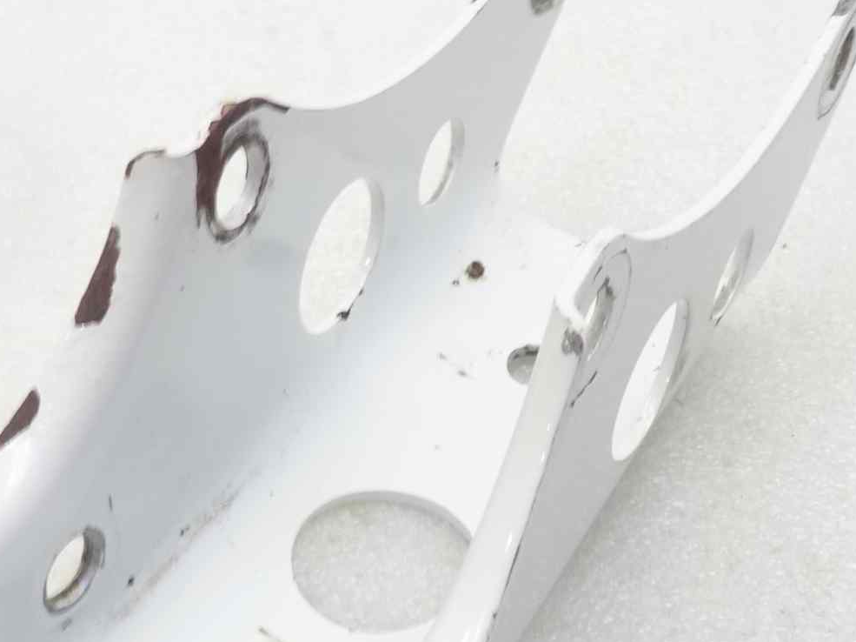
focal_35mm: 65
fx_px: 1607
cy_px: 542
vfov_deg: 22.2
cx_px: 505
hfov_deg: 29.8
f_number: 3.3
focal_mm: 4.1
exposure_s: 1/13
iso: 125
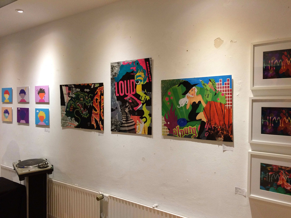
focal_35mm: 29
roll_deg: -0.4
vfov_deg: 48.2
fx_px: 244
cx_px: 146
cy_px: 109
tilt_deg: -1.8
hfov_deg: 61.7
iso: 80
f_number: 2.2
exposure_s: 1/33
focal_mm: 4.15
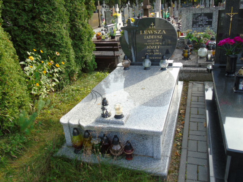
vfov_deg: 48.2
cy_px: 91
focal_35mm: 29
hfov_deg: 61.7
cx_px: 122
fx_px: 204
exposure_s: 1/160
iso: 80
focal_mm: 5.2
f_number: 3.6
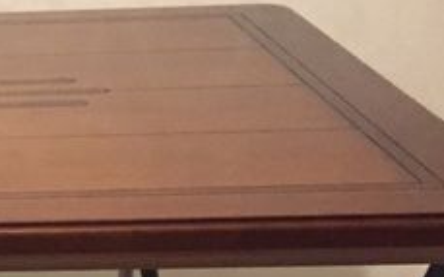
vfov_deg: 9.4
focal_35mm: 134
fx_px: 1621
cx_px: -341
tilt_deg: -25.2
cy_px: 442
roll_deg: +2.5
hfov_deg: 14.0
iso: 250
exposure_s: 1/17
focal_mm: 4.15
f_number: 2.2
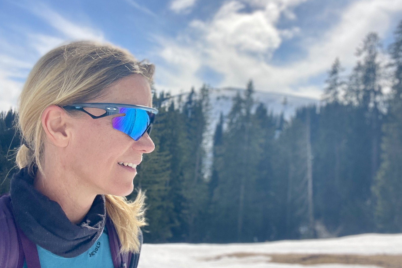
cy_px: 127
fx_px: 357
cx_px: 199
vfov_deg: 41.1
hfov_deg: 58.7
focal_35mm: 32
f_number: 2.2
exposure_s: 1/2242
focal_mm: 2.71
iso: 32
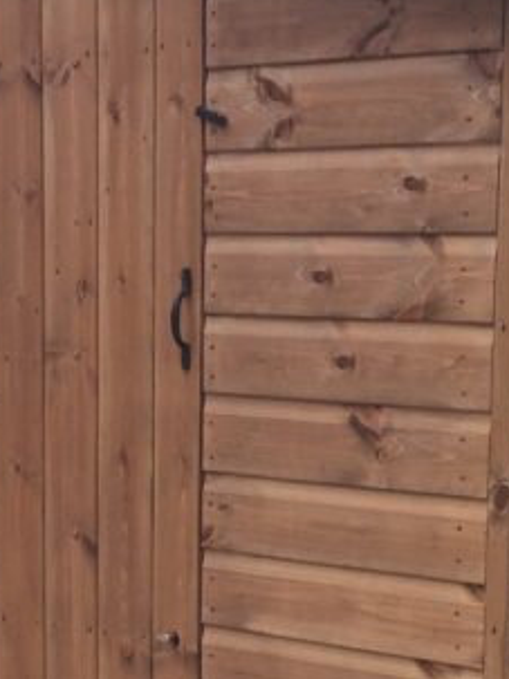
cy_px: 585
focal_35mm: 98
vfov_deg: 19.7
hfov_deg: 15.1
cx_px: 325
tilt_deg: -10.8
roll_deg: -2.1
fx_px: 1923
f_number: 2.2
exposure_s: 1/662
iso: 32
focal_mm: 4.15
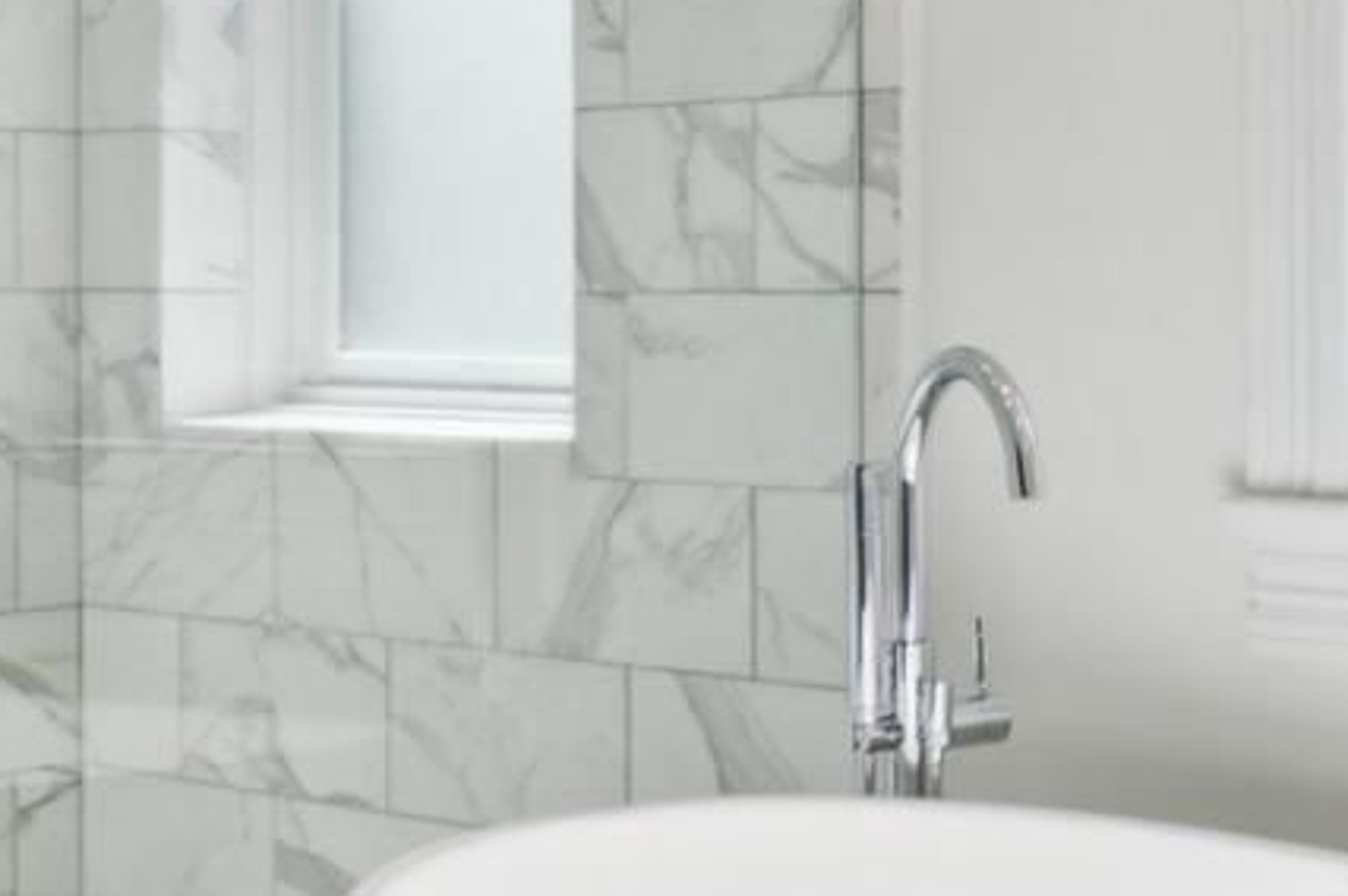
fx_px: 2694
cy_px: 469
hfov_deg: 26.7
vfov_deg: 18.9
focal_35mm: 72
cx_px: 1320
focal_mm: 10
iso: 200
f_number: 8
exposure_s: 1/30
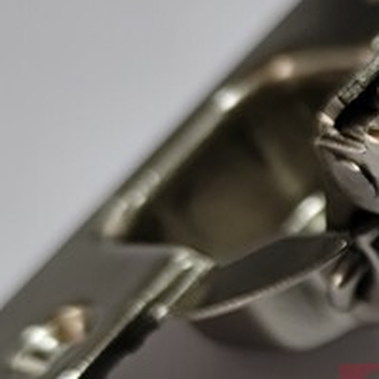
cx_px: 735
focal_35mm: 184
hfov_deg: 9.0
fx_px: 2279
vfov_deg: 9.4
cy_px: 428
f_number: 1.65
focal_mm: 6.14
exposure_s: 1/33.3
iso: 250
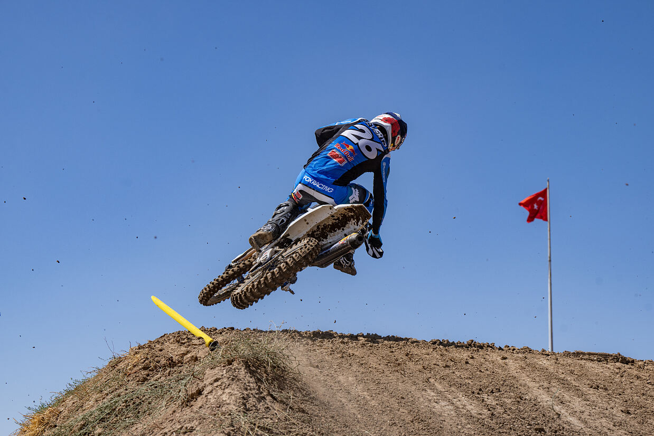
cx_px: 327
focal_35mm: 79
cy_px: 218
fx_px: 1435
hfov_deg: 25.7
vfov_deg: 17.3
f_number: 6.3
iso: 200
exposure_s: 1/1600
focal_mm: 79
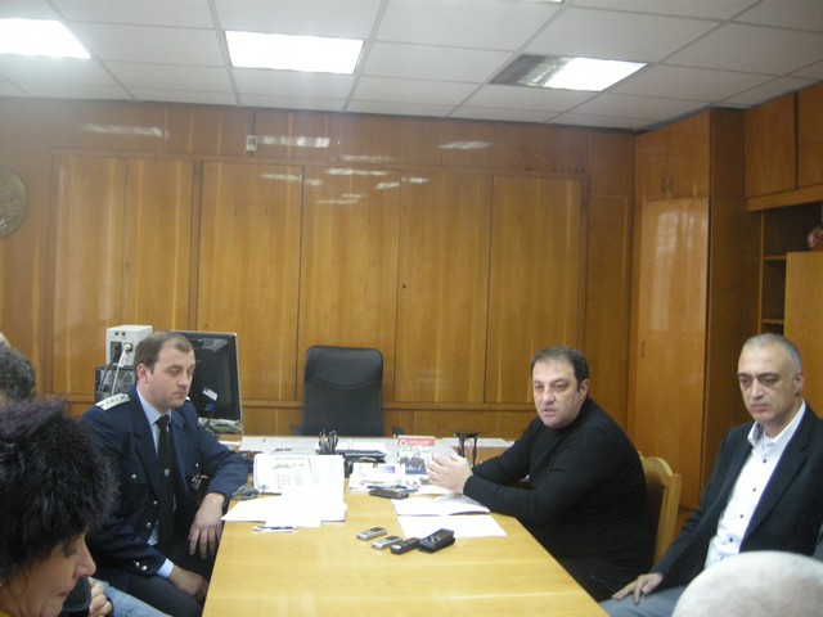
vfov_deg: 40.7
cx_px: 412
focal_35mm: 35
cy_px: 308
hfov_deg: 52.6
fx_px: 832
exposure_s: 1/38.3
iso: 400
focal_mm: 7.5
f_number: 2.7
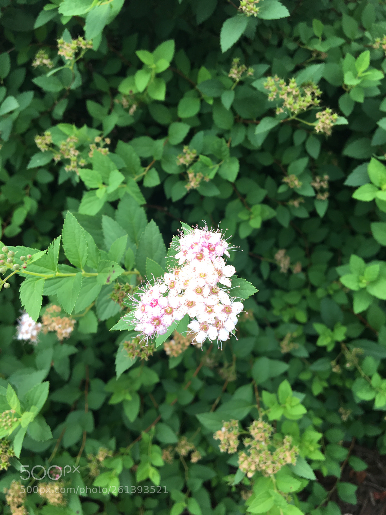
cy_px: 258
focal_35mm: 29
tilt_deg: -29.8
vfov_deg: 61.7
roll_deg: -3.5
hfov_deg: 48.2
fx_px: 431
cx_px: 193
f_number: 2.2
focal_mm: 4.15
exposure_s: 1/120
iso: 32
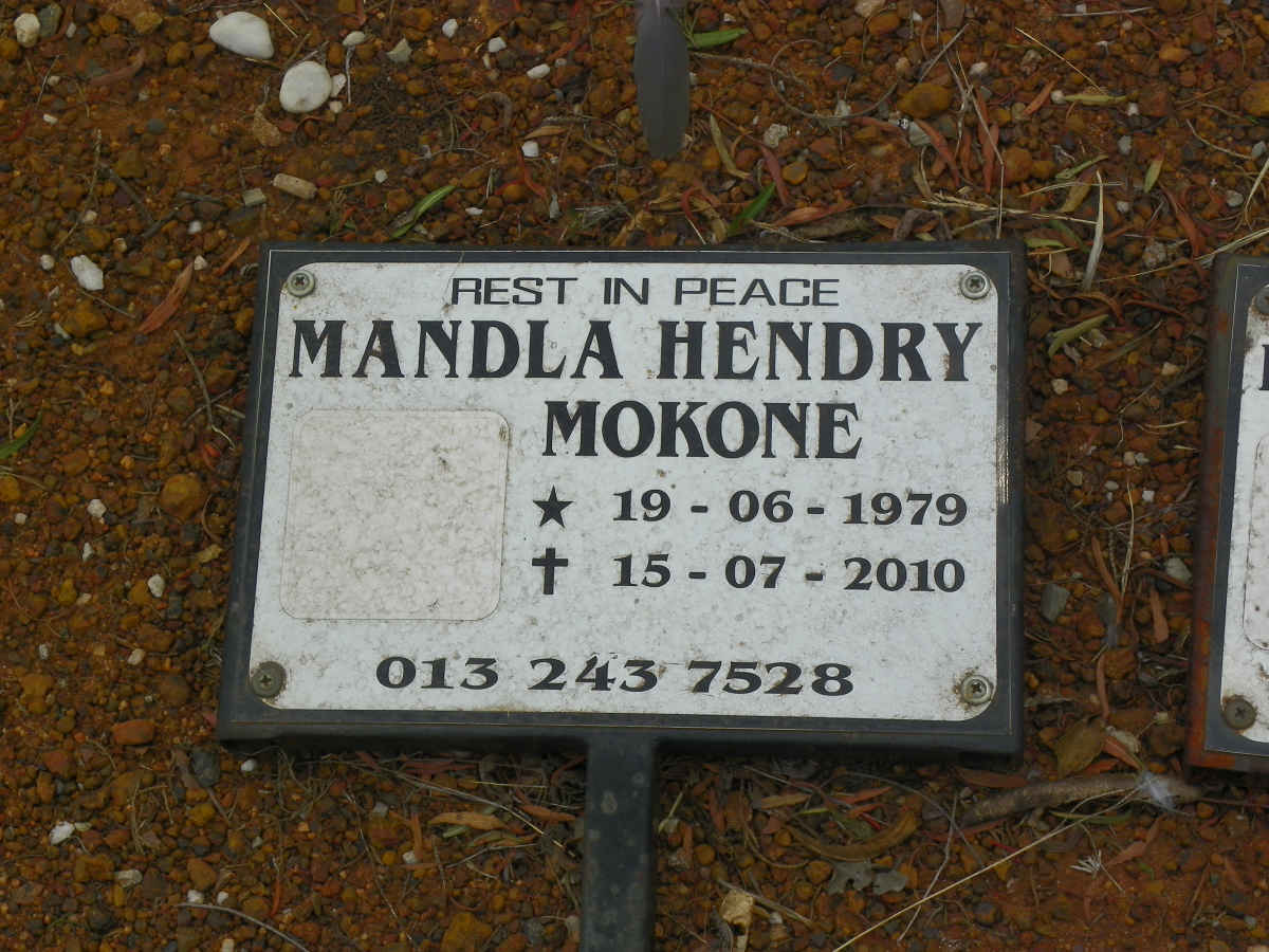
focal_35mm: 80
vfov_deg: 18.4
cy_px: 476
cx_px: 634
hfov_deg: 24.4
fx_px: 2933
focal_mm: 14.2
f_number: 6.3
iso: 64
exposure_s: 1/320
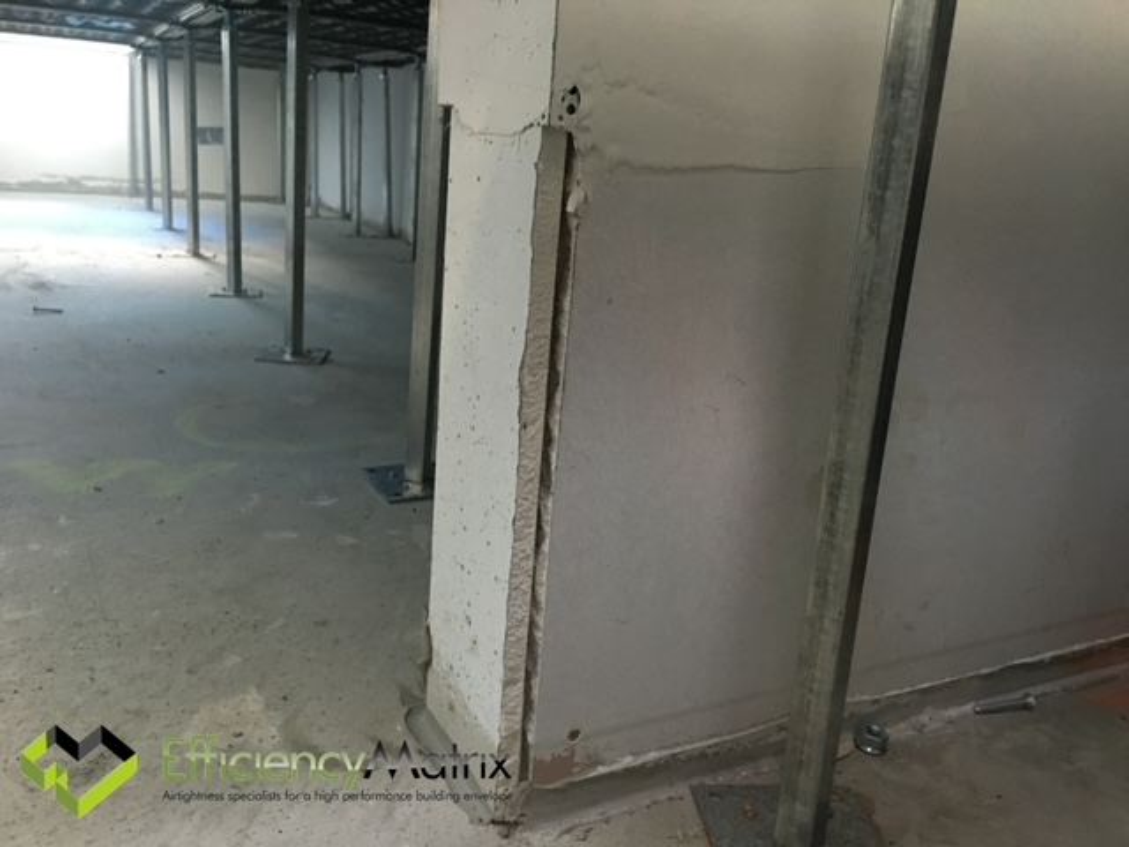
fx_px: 946
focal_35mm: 29
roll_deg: -3.8
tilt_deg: -14.3
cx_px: 564
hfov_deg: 61.7
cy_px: 424
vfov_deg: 48.2
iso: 100
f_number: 2.2
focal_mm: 4.15
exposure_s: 1/8
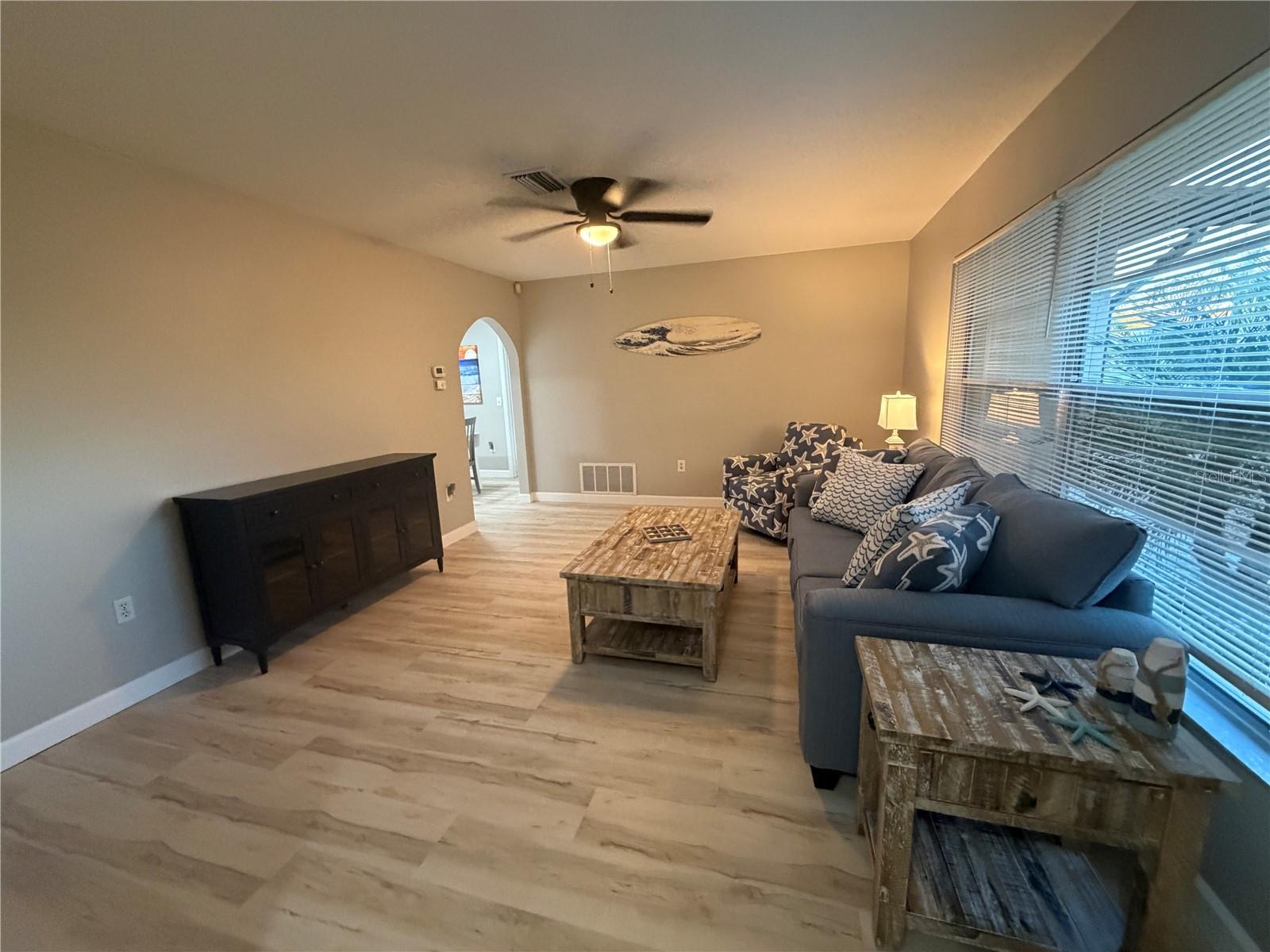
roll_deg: +2.4
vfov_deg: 85.7
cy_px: 476
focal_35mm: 14
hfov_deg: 102.1
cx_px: 635
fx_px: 514
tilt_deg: -10.0
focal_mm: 2.22
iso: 500
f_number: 2.2
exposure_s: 1/60
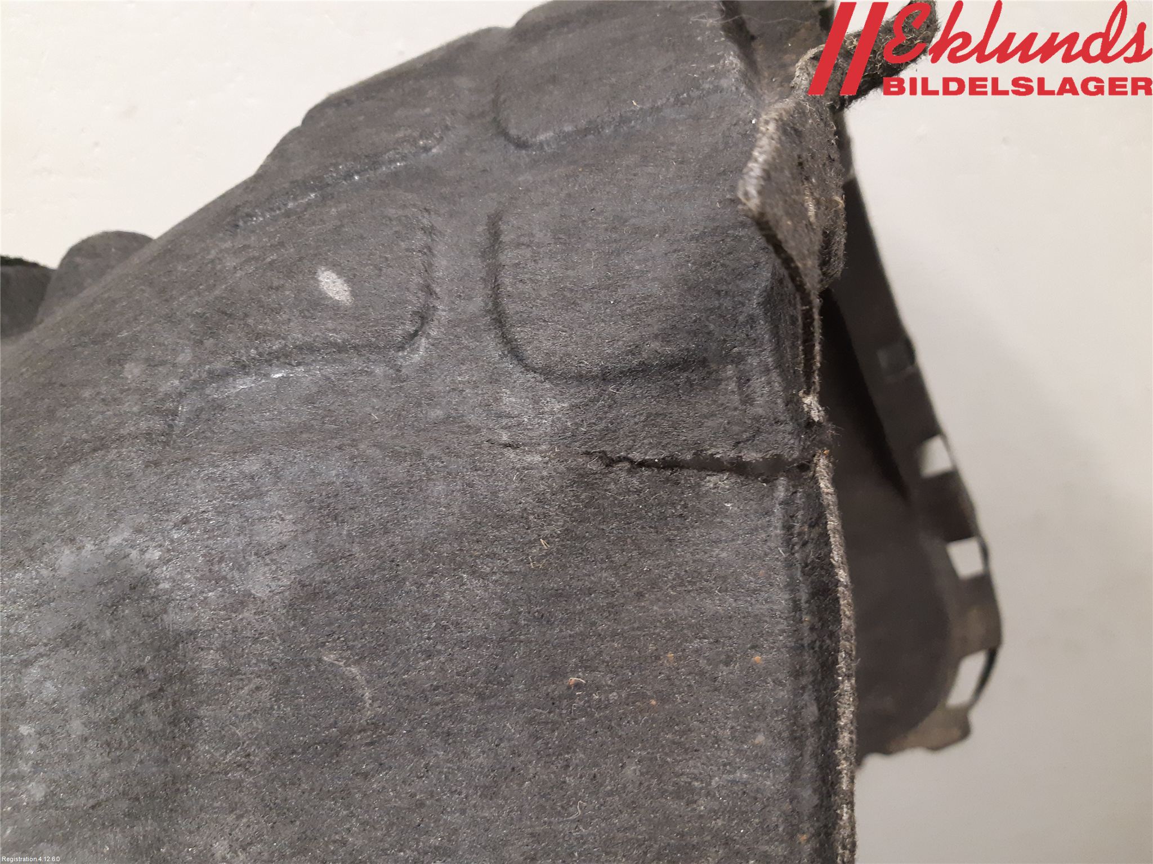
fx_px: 866
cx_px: 576
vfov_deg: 53.1
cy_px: 432
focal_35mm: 26
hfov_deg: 67.3
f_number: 1.7
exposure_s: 1/33
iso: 250
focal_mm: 3.93
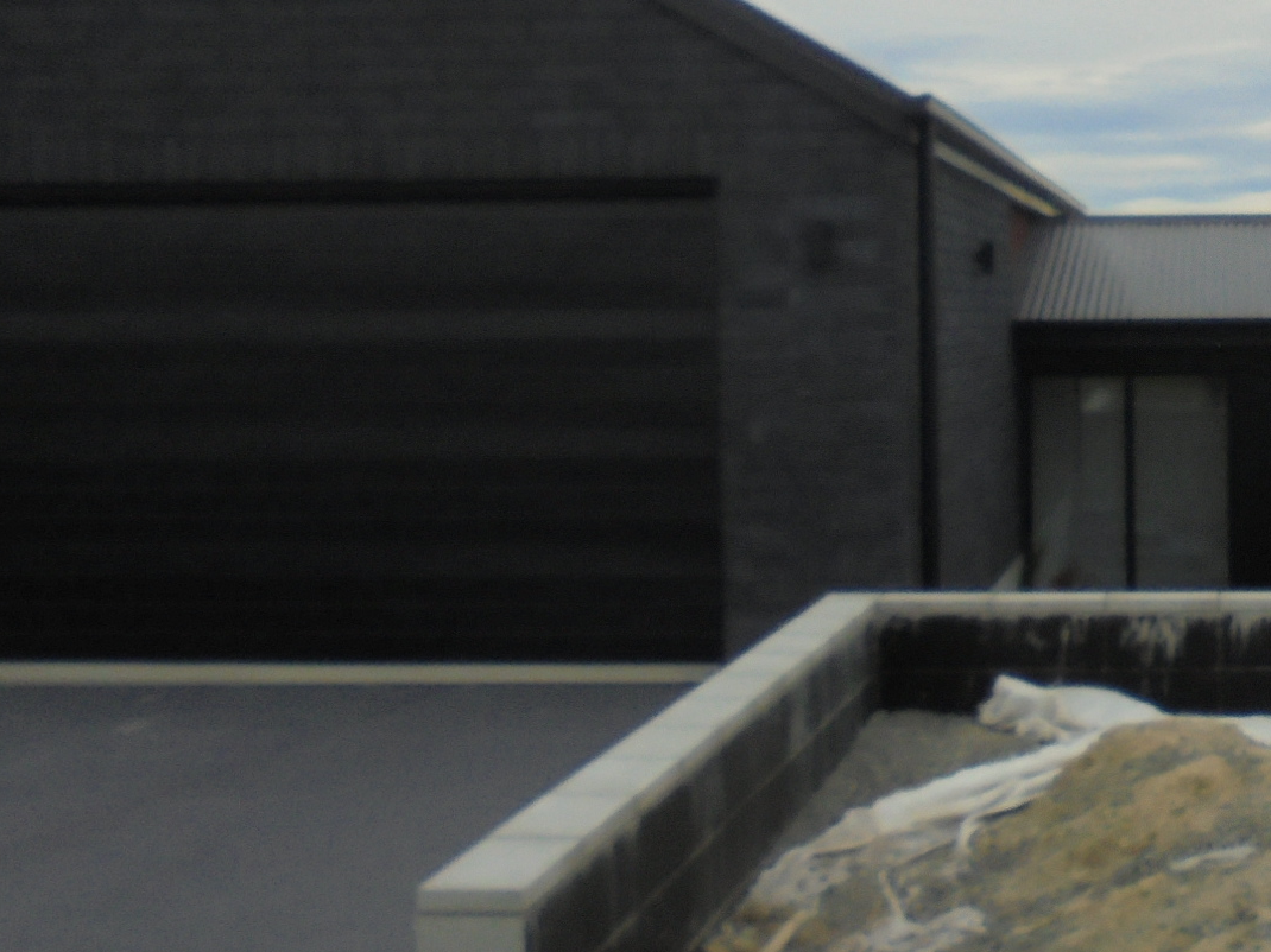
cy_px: 394
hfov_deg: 28.8
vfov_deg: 23.2
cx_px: 1270
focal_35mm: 63
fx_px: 2313
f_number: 3.5
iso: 100
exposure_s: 1/800
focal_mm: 4.6
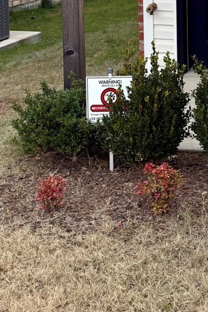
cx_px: 358
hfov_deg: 15.5
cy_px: 16
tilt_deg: -8.5
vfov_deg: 25.3
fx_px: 667
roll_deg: -1.6
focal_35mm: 77
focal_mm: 6.76
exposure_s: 1/190
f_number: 1.78
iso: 100
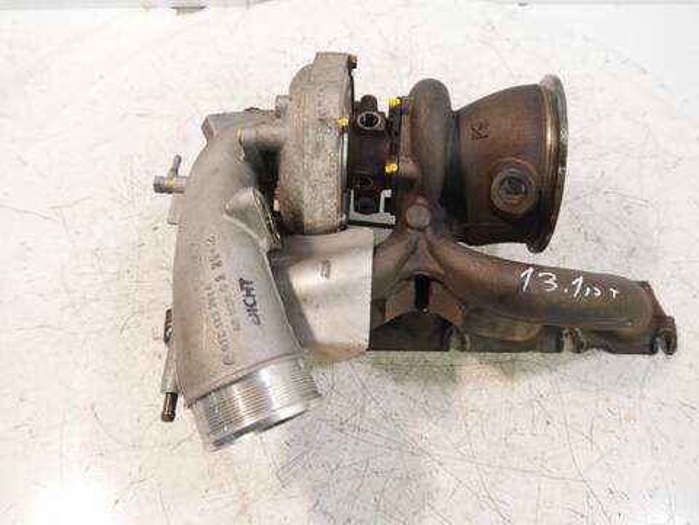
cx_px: 350
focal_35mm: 34
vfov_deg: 41.8
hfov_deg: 54.0
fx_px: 687
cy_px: 262
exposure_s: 1/60
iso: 800
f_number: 3.9
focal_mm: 17
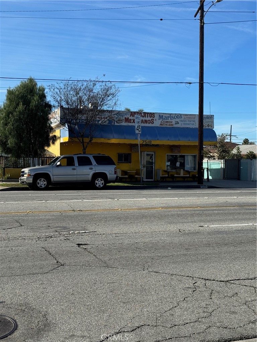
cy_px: 171
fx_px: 475
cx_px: 128
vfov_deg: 39.7
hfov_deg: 30.3
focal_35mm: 48
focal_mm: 6.86
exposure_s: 1/4049
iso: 64
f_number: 1.78
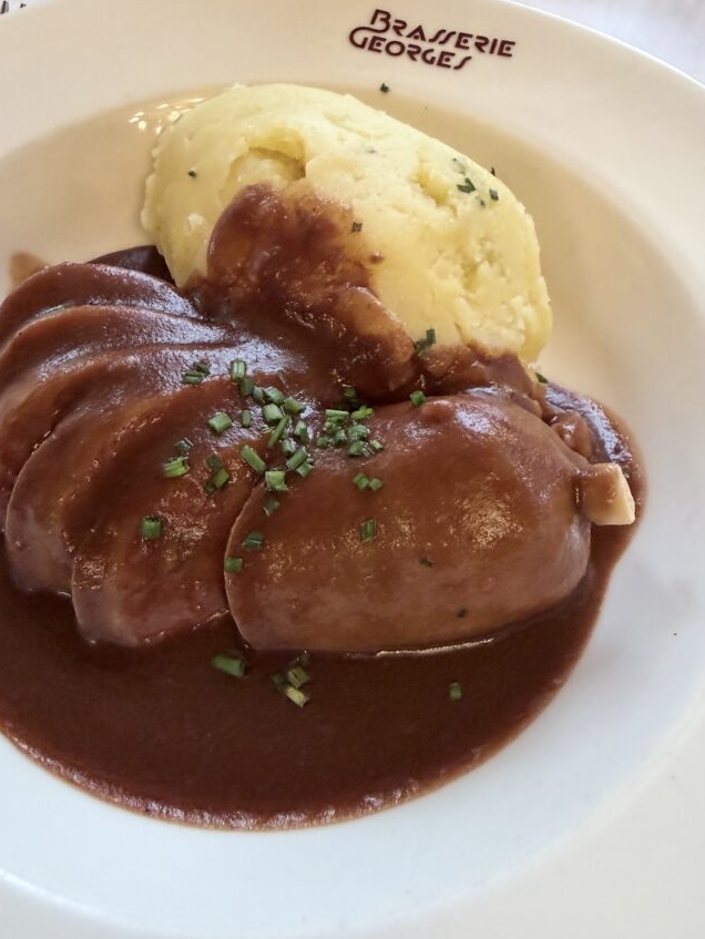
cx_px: 313
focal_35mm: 29
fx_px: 787
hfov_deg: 48.2
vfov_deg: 61.6
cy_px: 453
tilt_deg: -55.6
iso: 320
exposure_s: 1/50
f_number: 2.2
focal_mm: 2.22
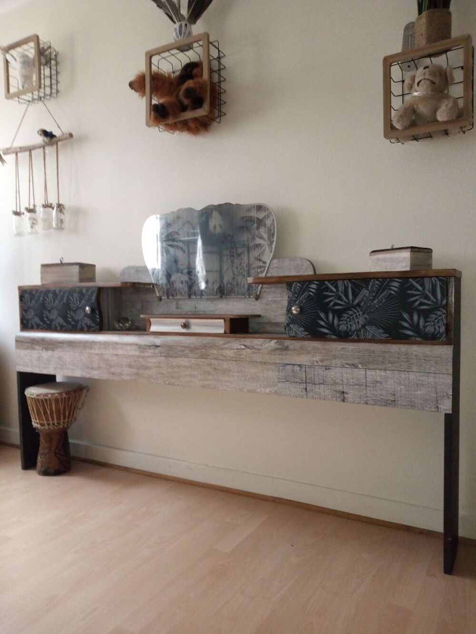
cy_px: 317
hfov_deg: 66.0
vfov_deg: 81.7
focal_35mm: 20
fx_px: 367
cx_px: 238
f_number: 2
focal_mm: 3.52
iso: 800
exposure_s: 1/33.3
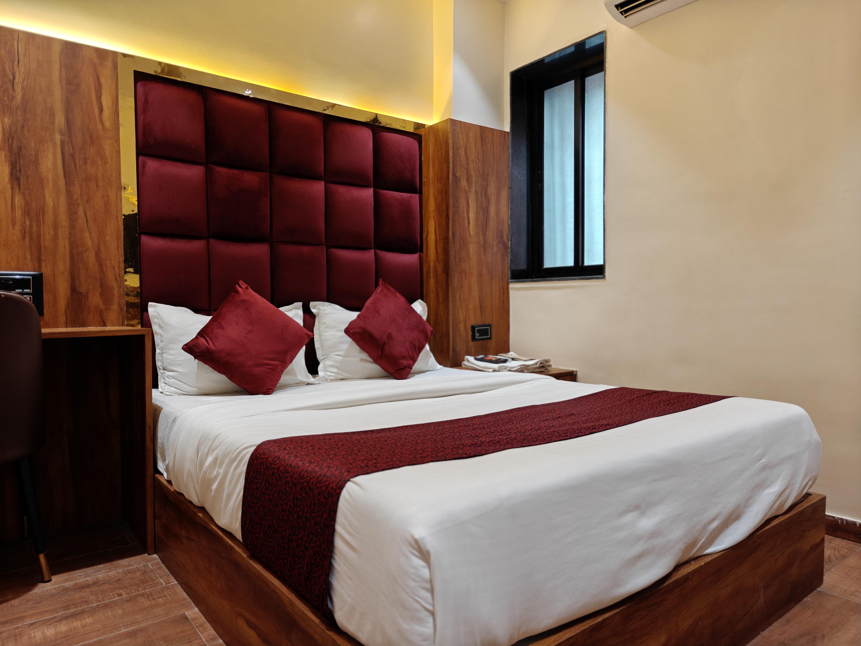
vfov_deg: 58.9
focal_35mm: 23
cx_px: 430
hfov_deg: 73.9
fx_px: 572
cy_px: 323
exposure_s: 1/100
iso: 500
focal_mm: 6.06
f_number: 3.5
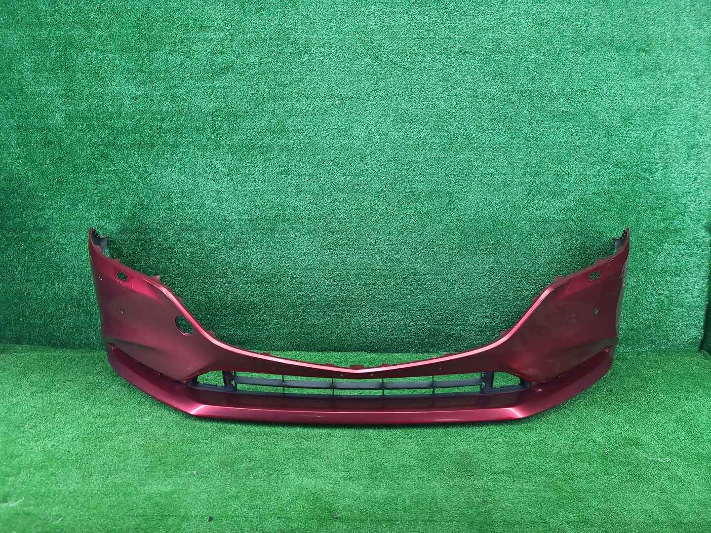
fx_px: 534
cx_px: 356
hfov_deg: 67.3
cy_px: 266
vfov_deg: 53.1
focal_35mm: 26
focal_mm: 5.4
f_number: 1.8
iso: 216
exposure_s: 1/50
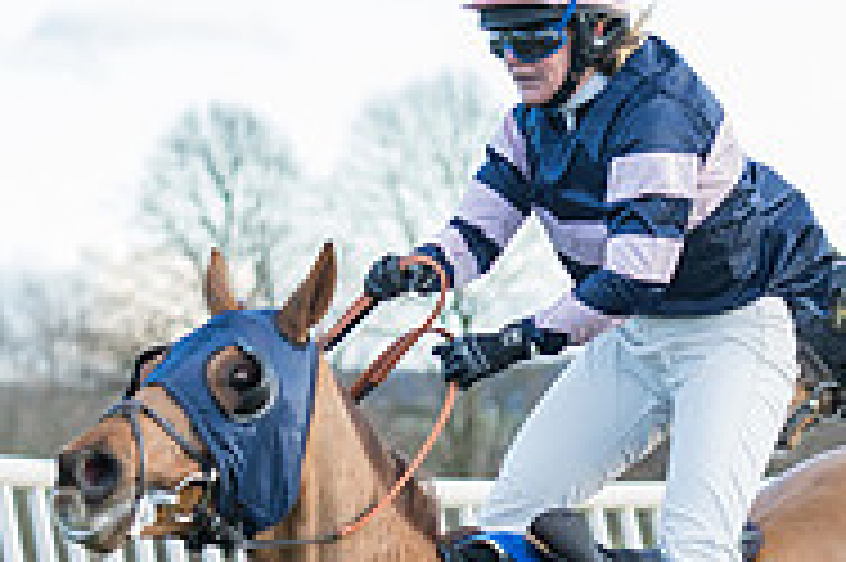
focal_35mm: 257
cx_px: 728
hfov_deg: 8.0
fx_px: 6034
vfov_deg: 5.3
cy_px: 657
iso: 800
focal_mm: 70
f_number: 2.8
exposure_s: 1/1000
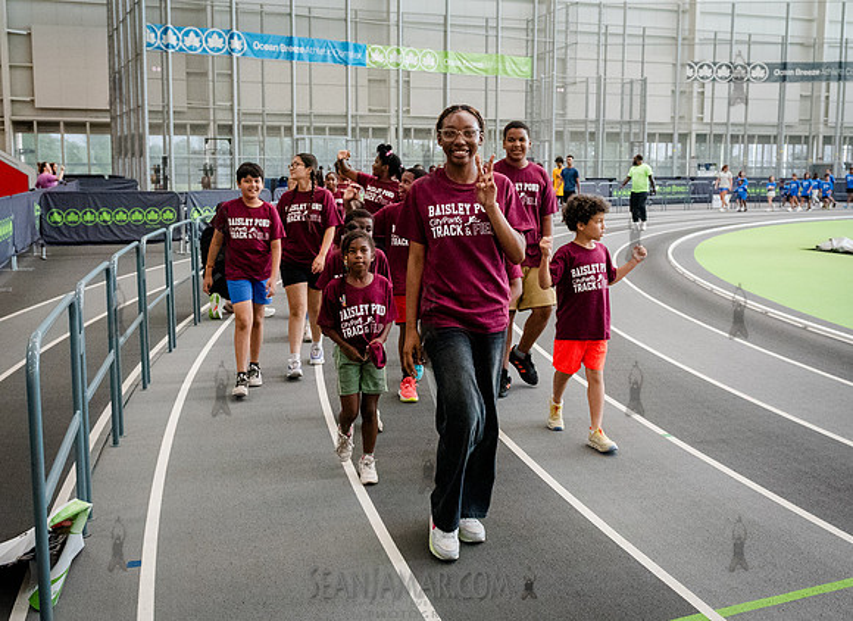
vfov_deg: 38.8
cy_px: 272
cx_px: 442
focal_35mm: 36
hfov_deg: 51.7
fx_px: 880
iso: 6400
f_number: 4
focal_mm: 24
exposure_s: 1/640
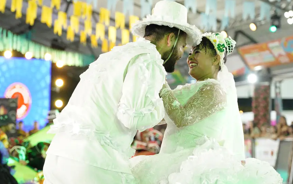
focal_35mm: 94
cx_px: 147
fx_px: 751
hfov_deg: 22.1
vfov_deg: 13.9
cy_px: 93
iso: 10000
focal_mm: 61.6
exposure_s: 1/800
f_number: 2.8
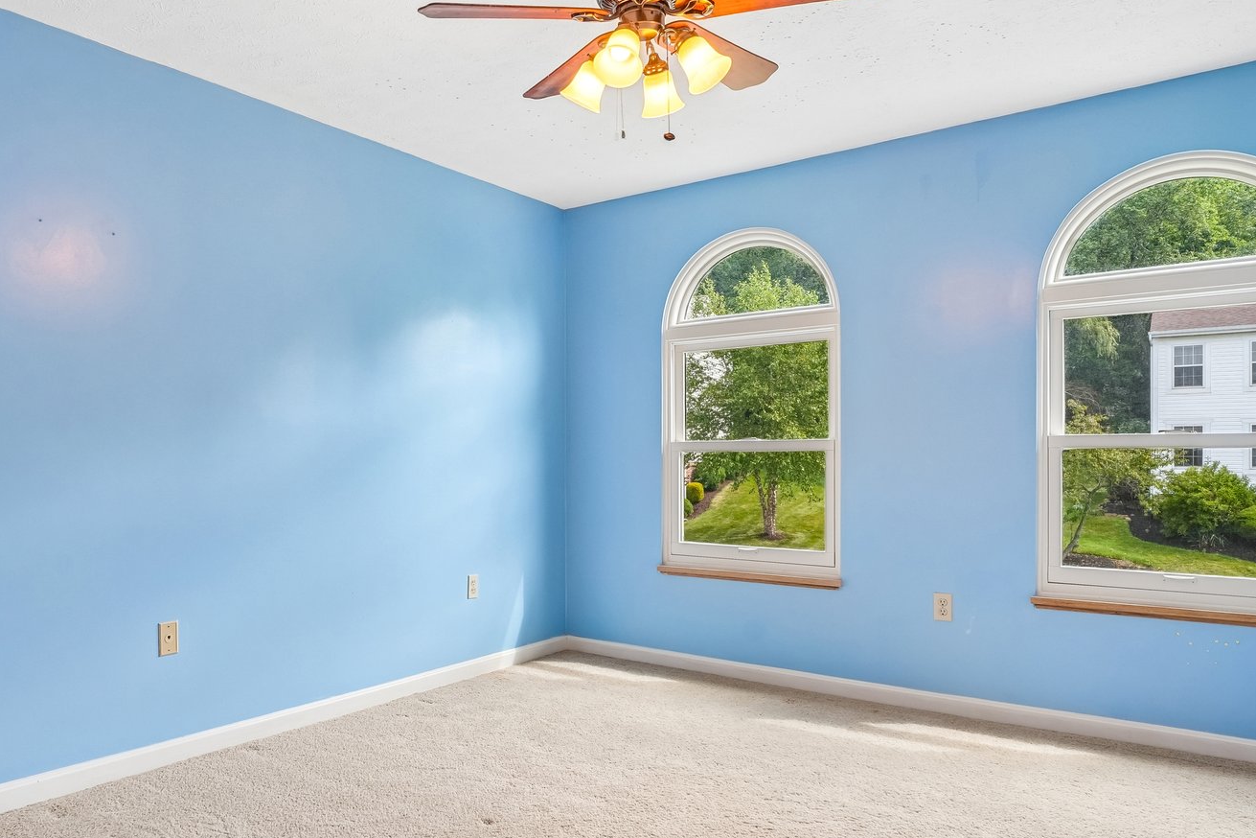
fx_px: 872
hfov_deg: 70.6
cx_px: 489
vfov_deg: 51.3
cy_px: 432
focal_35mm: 25
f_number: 8
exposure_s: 1/50
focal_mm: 16
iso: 400
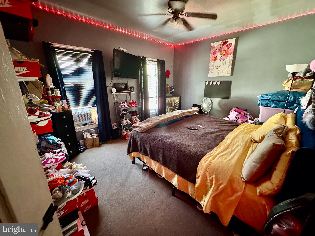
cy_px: 118
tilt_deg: -16.4
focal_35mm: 14
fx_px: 127
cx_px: 158
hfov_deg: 102.1
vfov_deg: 85.7
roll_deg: -0.2
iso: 1250
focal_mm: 2.22
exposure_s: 1/30
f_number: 2.2
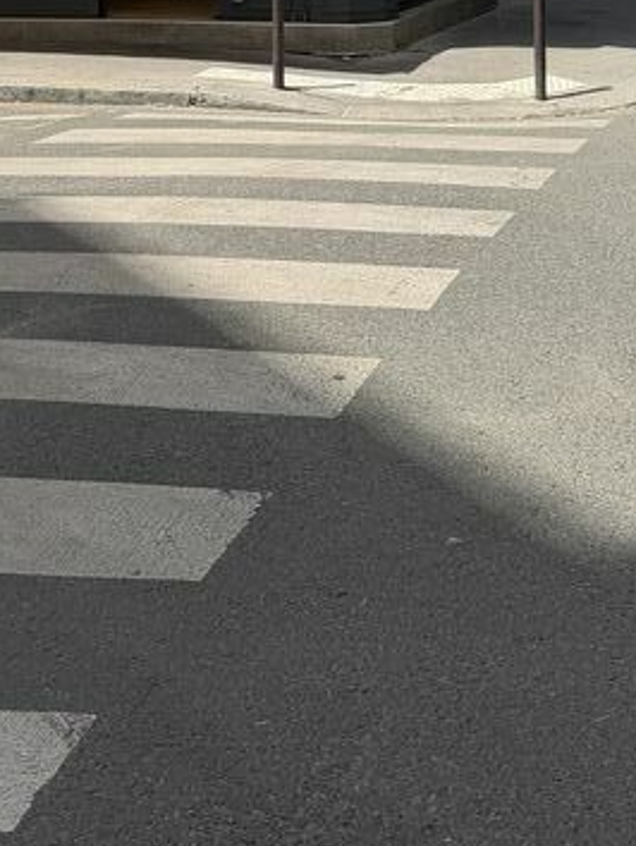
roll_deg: -1.3
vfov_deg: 26.3
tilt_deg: +0.8
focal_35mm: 65
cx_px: 342
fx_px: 1590
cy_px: -189
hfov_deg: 22.6
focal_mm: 6.76
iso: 80
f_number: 1.78
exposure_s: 1/2299
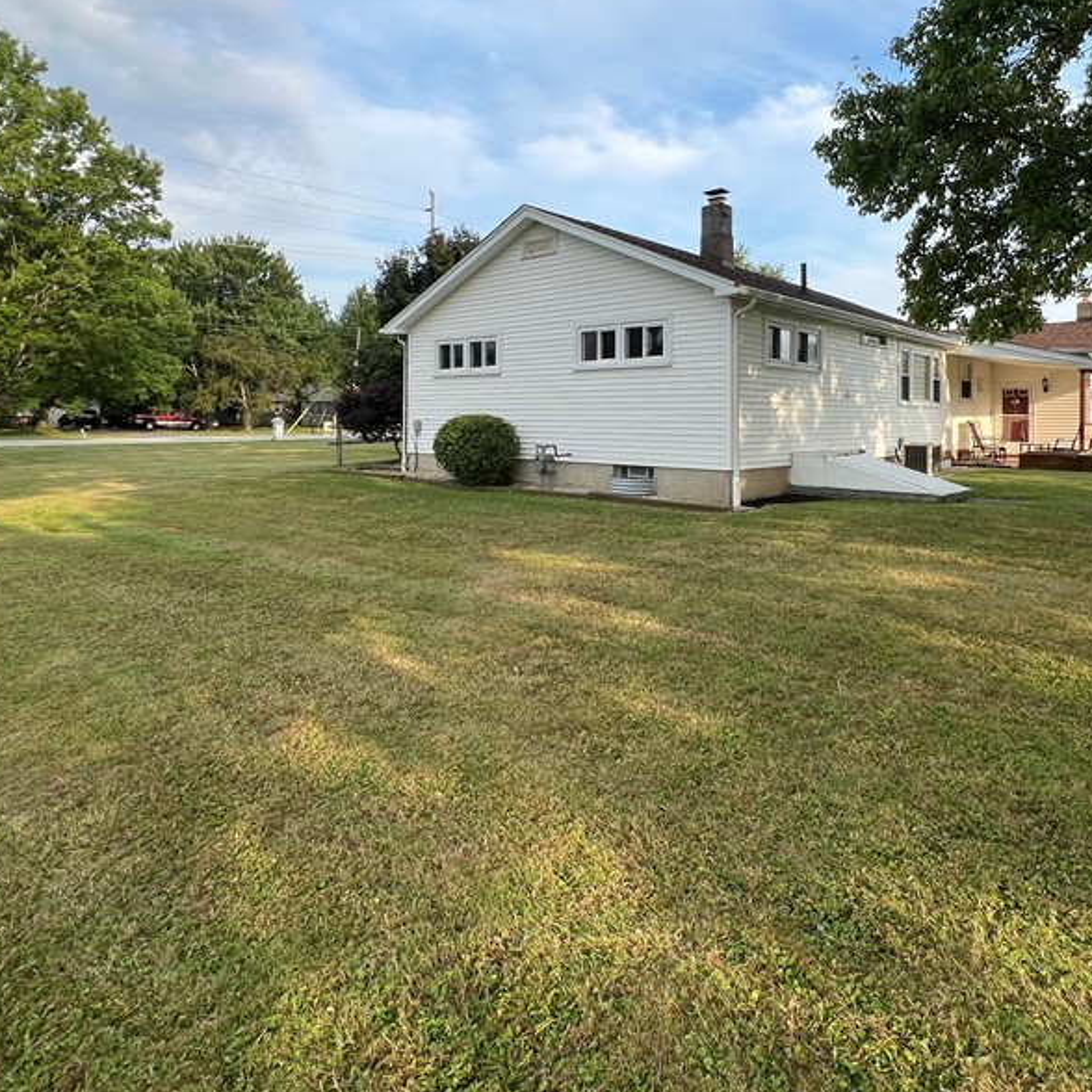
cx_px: 628
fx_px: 714
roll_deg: +0.1
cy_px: 423
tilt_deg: -0.2
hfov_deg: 74.4
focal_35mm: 20
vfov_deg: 73.8
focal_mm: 1.57
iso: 32
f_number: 1.8
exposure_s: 1/673
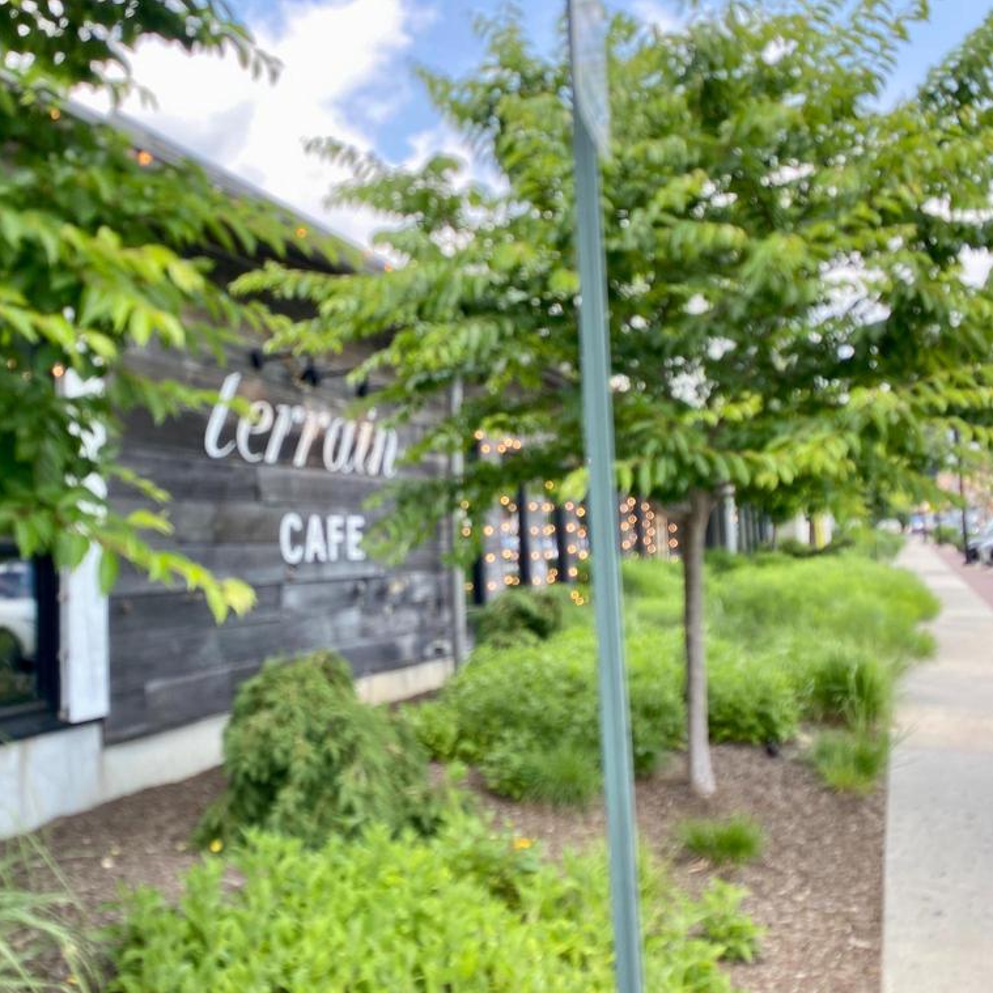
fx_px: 1006
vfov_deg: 52.5
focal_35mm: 31
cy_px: 501
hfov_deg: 51.8
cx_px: 353
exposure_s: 1/493
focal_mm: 4.25
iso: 32
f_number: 1.8
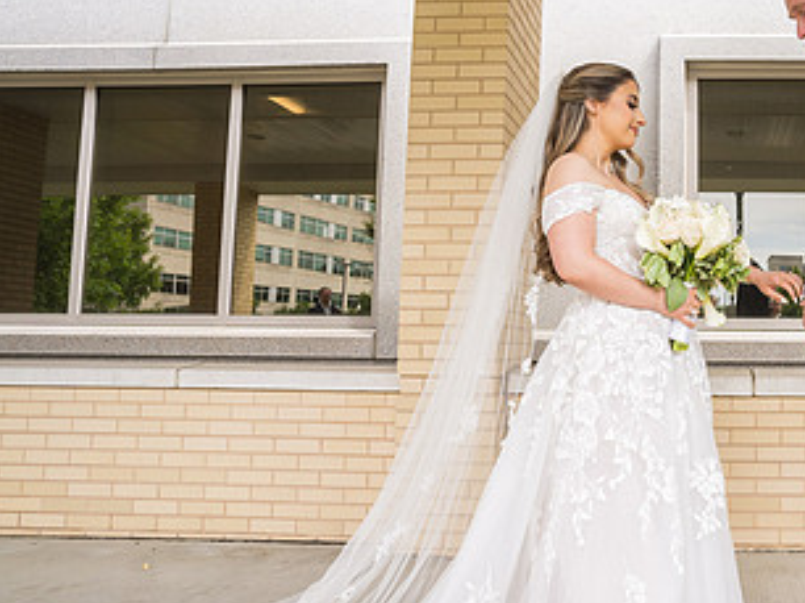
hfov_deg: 52.7
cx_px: 695
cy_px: 291
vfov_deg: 45.4
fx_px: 720
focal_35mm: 31
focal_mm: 17
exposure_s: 1/200
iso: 100
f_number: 2.8
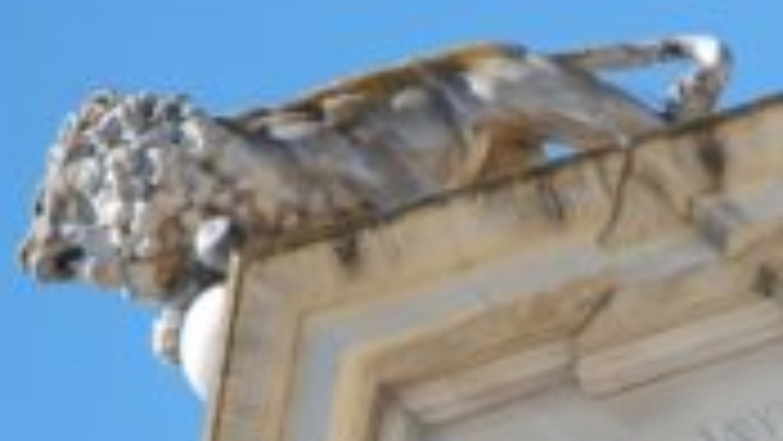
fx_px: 6584
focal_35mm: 317
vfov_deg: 3.8
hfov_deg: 6.8
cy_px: 542
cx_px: 810
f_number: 5.6
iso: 200
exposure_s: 1/500
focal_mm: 70
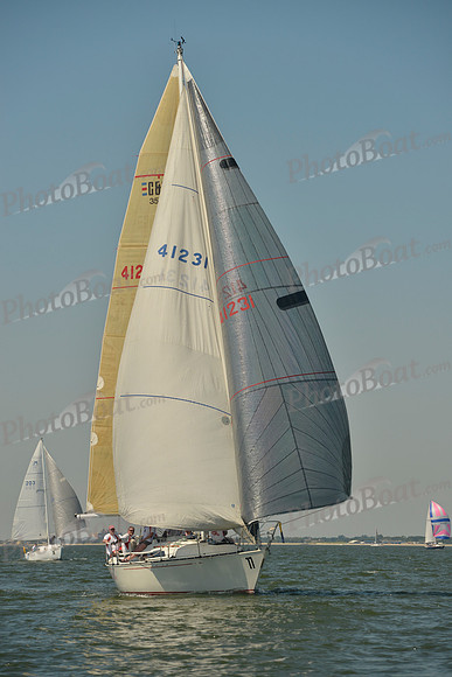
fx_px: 2917
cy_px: 338
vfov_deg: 13.2
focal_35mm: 155
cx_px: 226
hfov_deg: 8.9
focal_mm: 155
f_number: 8
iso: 200
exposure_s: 1/800
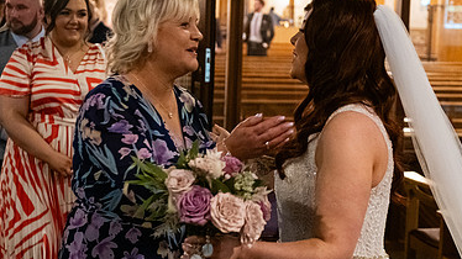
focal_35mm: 78
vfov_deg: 15.5
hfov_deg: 27.2
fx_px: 955
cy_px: 112
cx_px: 250
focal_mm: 48
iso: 2500
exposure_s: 1/160
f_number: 3.5
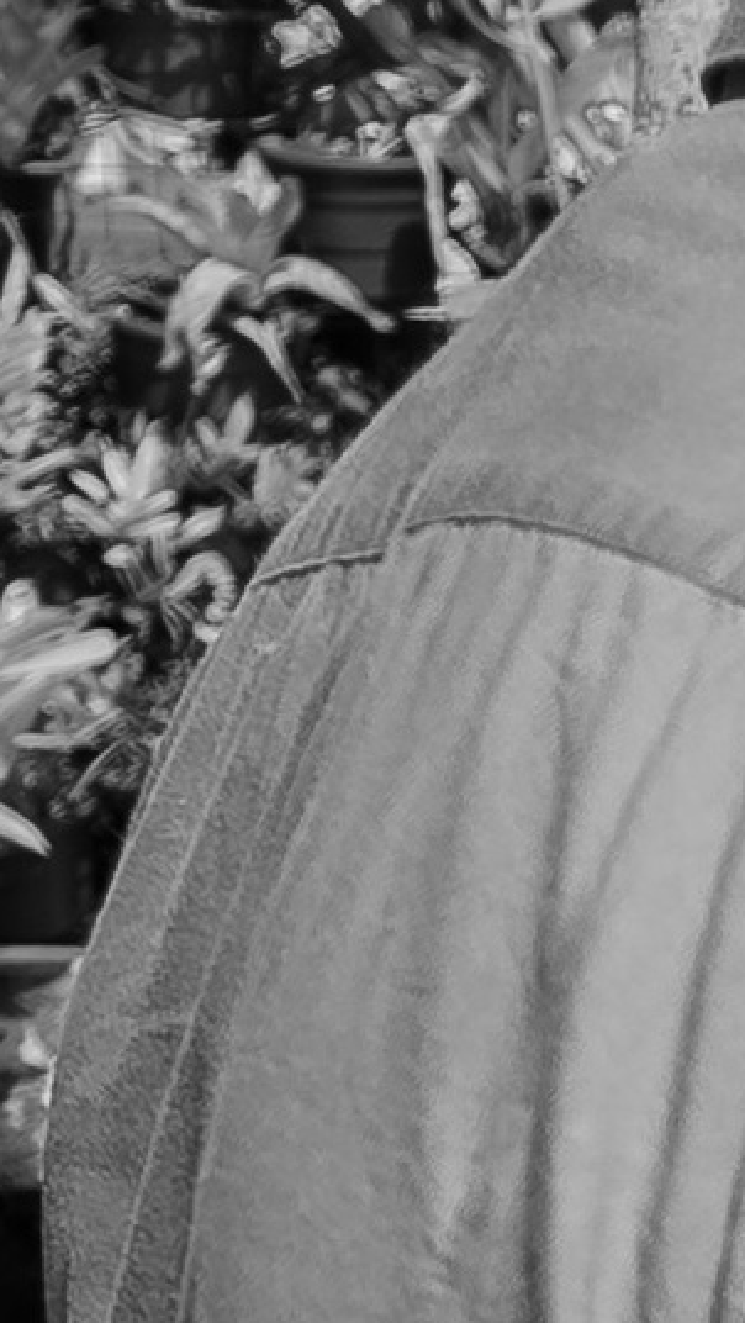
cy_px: 1385
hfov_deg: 5.7
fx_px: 6313
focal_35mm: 180
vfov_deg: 11.8
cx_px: 3039
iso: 160
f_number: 3.5
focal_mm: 16
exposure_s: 1/1600
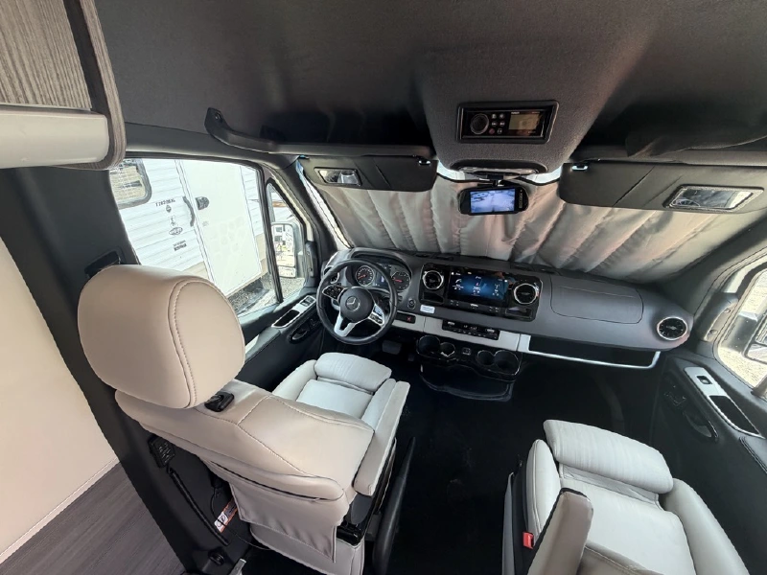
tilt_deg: -27.6
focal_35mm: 14
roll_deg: +1.3
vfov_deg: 85.7
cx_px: 384
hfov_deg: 102.1
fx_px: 310
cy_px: 288
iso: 100
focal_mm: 2.22
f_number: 2.2
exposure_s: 1/121
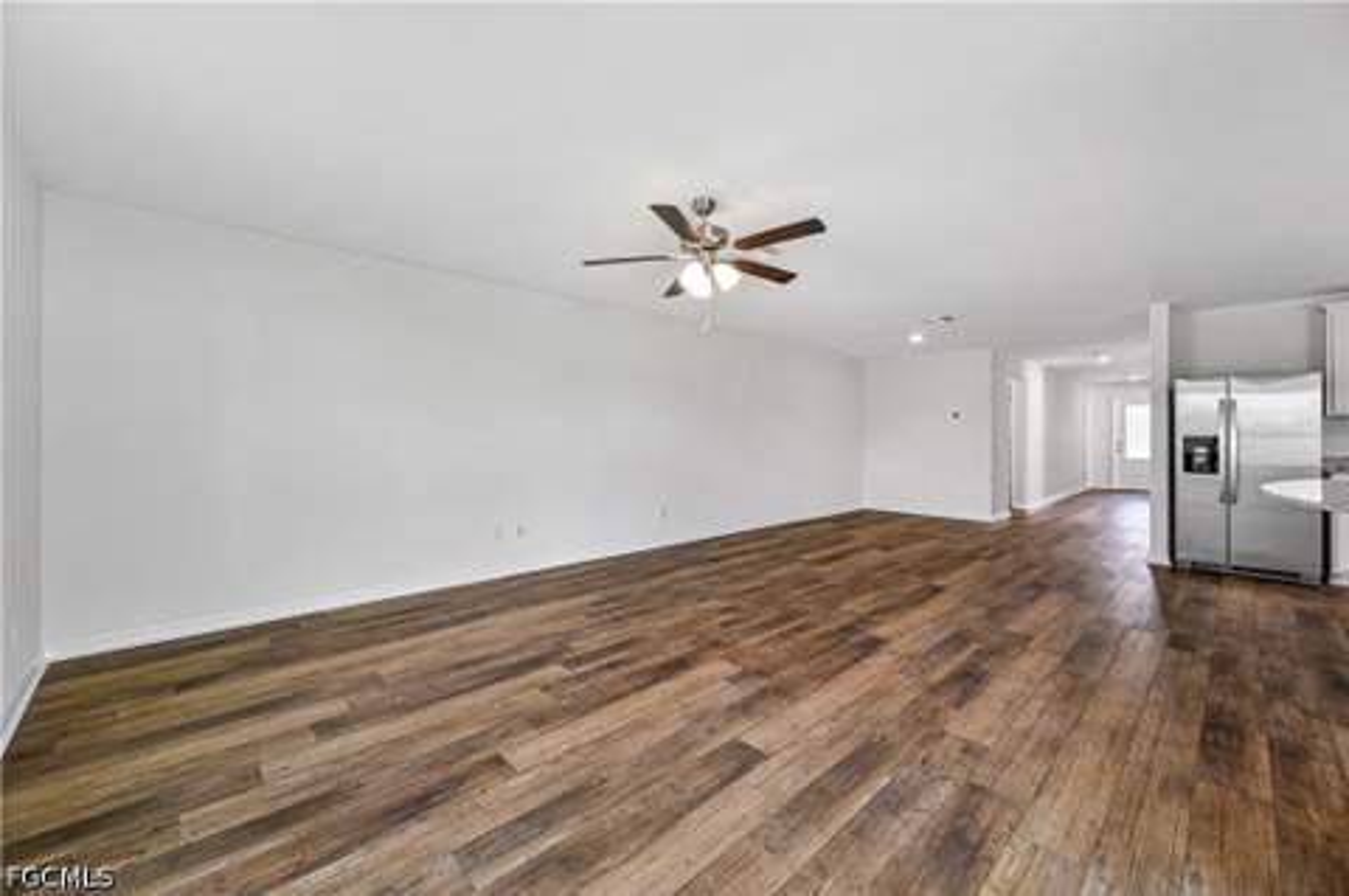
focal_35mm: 14
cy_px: 448
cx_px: 674
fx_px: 524
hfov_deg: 104.3
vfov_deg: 81.1
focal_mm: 14
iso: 800
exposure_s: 1/125
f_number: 6.3
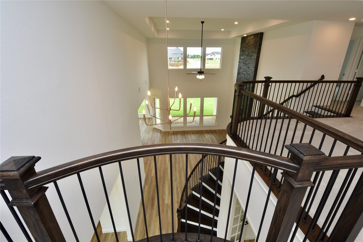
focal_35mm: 15
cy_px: 121
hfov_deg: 100.4
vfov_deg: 77.3
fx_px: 151
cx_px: 182
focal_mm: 10
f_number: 5.6
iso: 320
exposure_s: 1/125
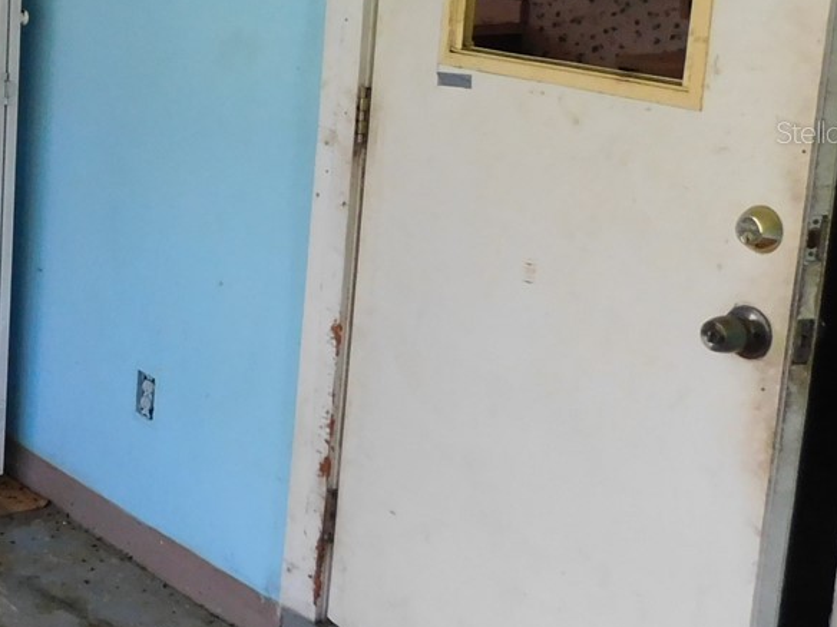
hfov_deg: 26.4
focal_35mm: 63
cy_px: 132
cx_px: -235
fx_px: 1523
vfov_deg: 23.0
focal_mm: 4
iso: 280
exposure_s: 1/30
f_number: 3
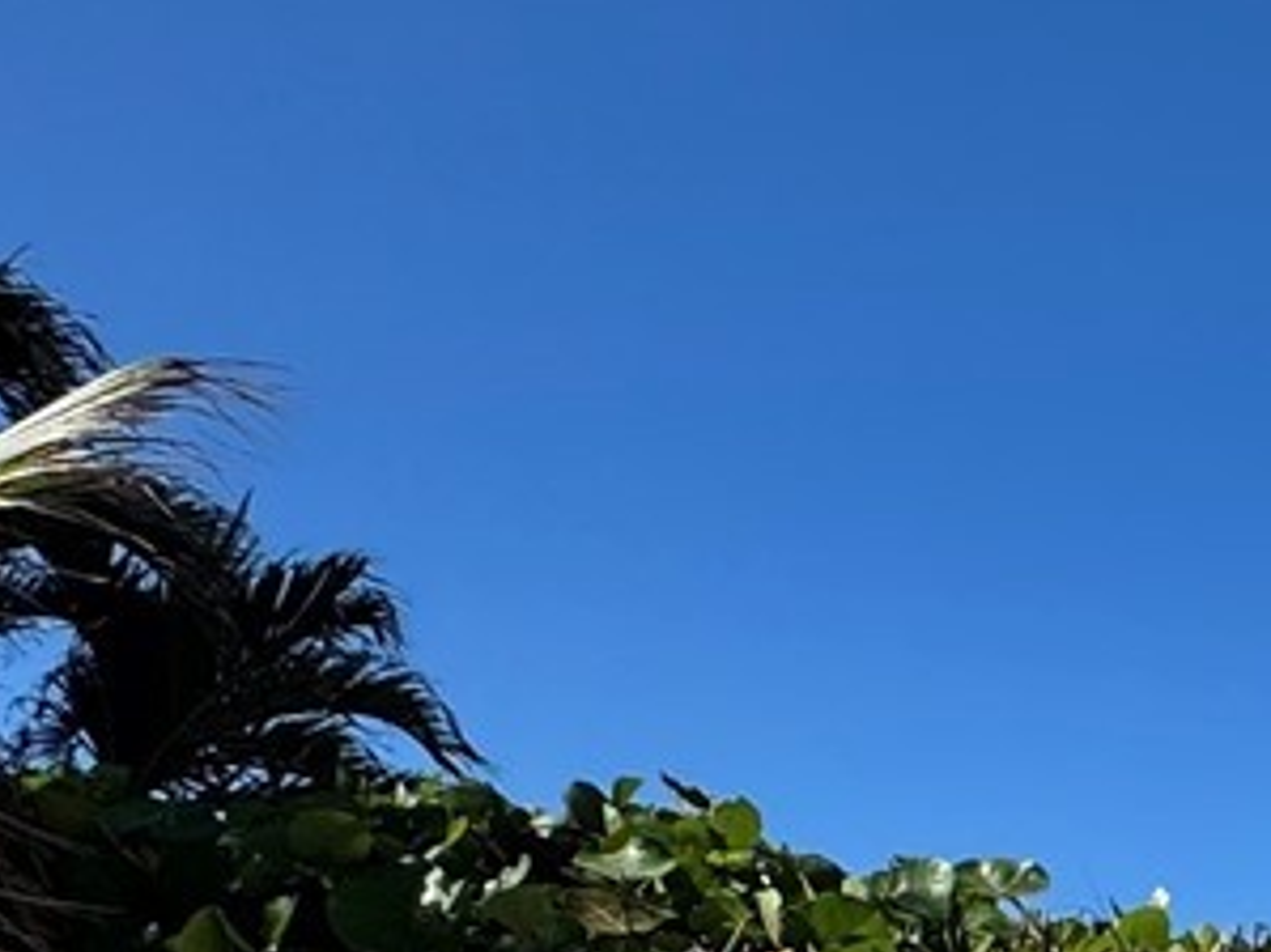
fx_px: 2753
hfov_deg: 19.0
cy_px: 1364
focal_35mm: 75
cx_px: 2359
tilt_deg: -1.9
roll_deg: -0.5
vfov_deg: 17.8
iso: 50
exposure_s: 1/2985
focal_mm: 2.22
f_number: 2.2
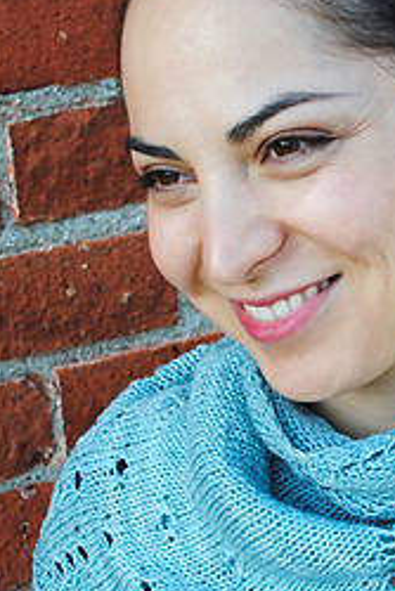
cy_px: 388
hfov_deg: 14.6
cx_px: 407
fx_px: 1512
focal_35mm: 92
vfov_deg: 22.1
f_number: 5.6
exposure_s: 1/125
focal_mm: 24
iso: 180
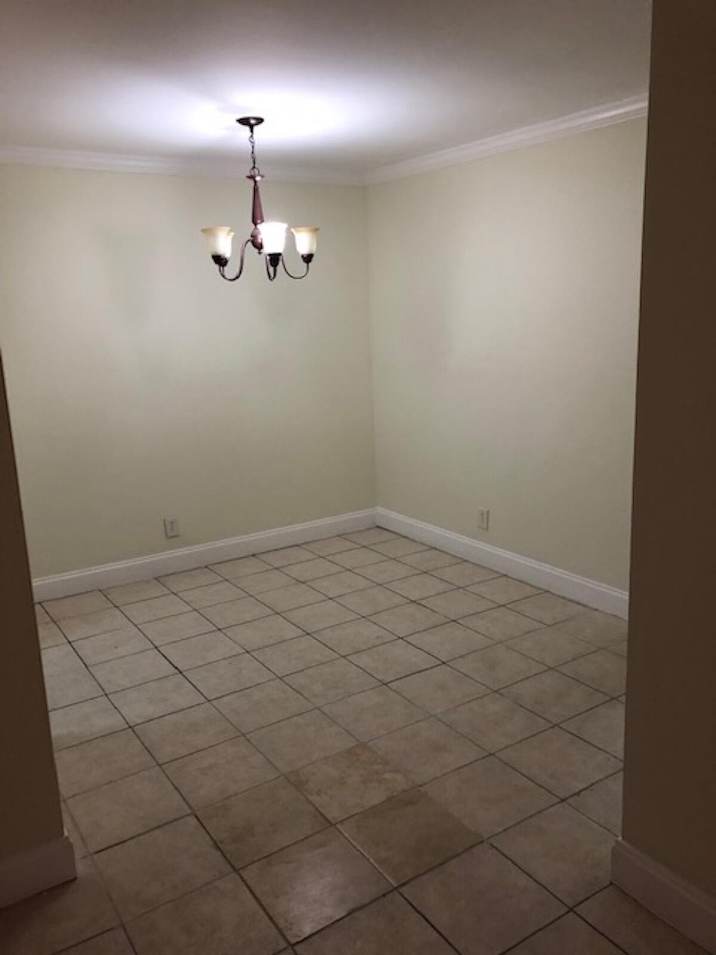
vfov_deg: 63.4
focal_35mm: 28
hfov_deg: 49.7
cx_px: 358
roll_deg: +3.5
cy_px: 478
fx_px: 772
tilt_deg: -10.8
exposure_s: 1/30
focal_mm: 4
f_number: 1.8
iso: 40
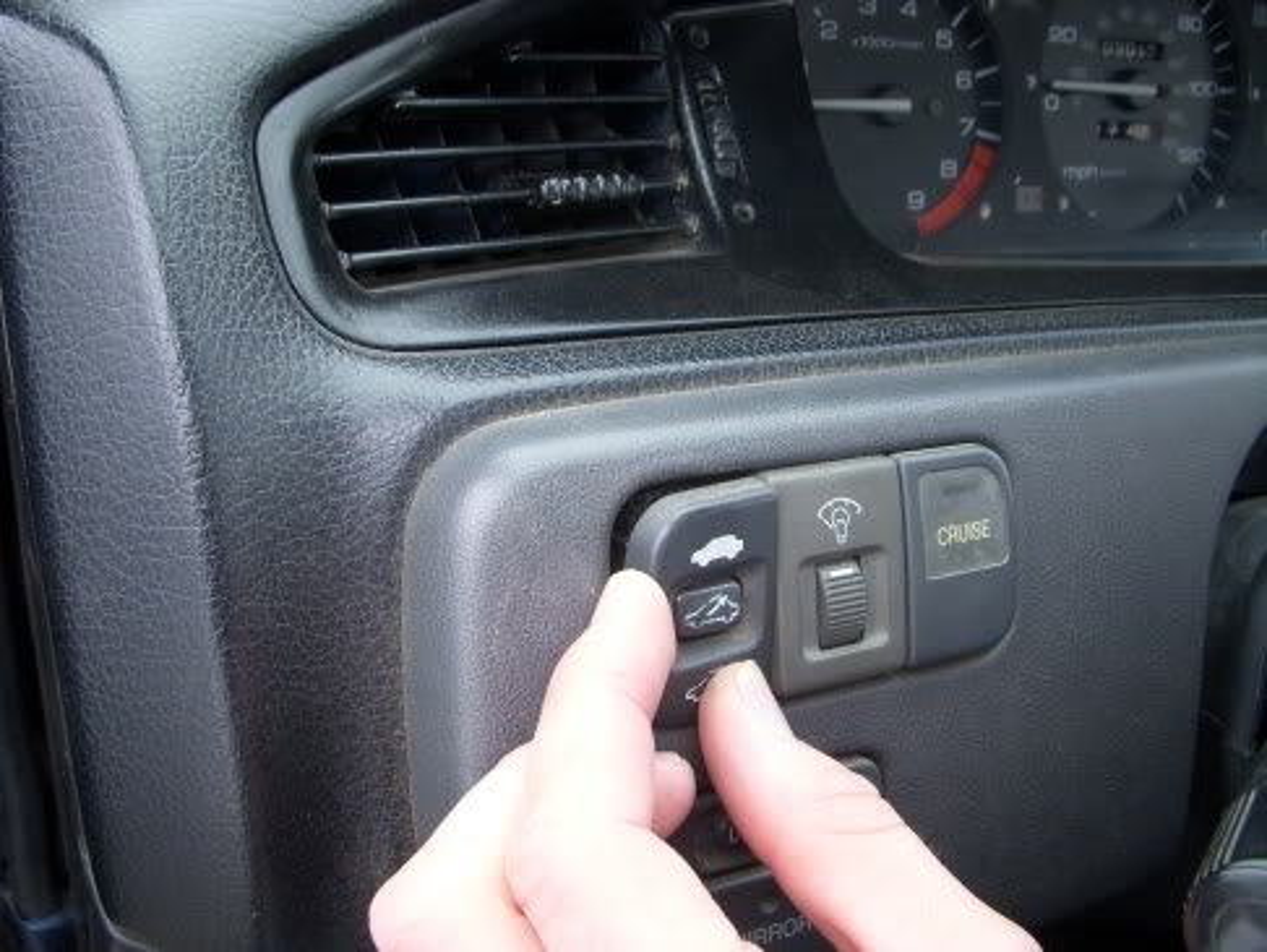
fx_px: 1392
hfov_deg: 49.0
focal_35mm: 38
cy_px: 476
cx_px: 634
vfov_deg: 37.8
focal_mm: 6.3
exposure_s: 1/40
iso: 100
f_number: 3.3
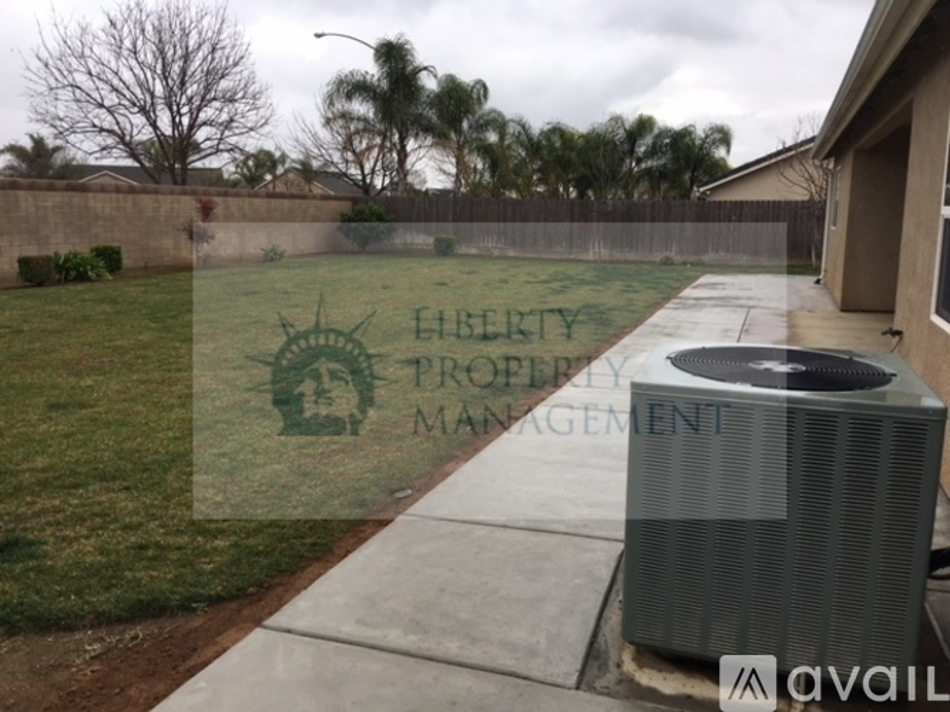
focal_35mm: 29
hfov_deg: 61.7
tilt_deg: -9.5
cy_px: 356
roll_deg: -0.6
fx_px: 796
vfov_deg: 48.2
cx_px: 475
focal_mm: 4.15
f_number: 2.2
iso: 25
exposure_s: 1/668
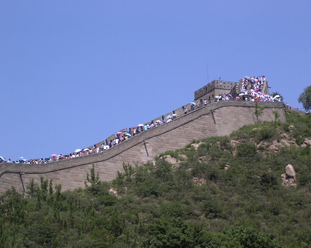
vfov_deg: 12.7
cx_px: 155
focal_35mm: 121
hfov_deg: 15.9
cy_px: 124
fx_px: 1114
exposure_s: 1/365
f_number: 4.9
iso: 100
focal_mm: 17.4
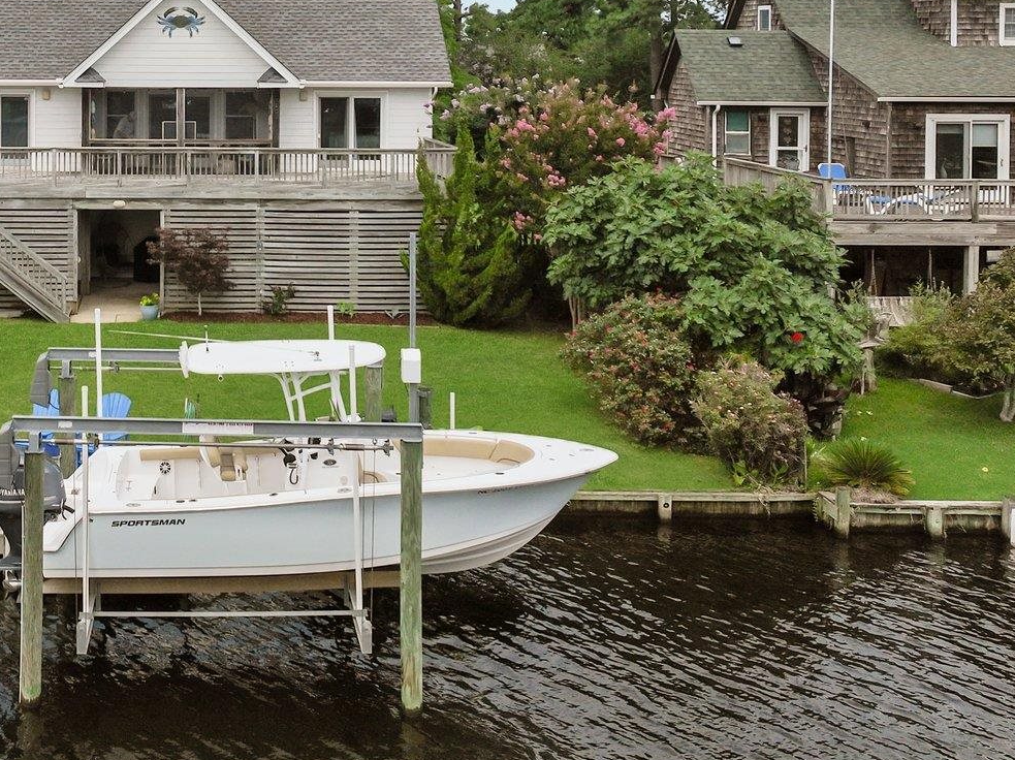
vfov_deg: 28.0
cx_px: 163
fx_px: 1465
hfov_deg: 36.5
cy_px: 70
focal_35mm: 50
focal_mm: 12.29
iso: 130
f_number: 2.8
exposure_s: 1/8000
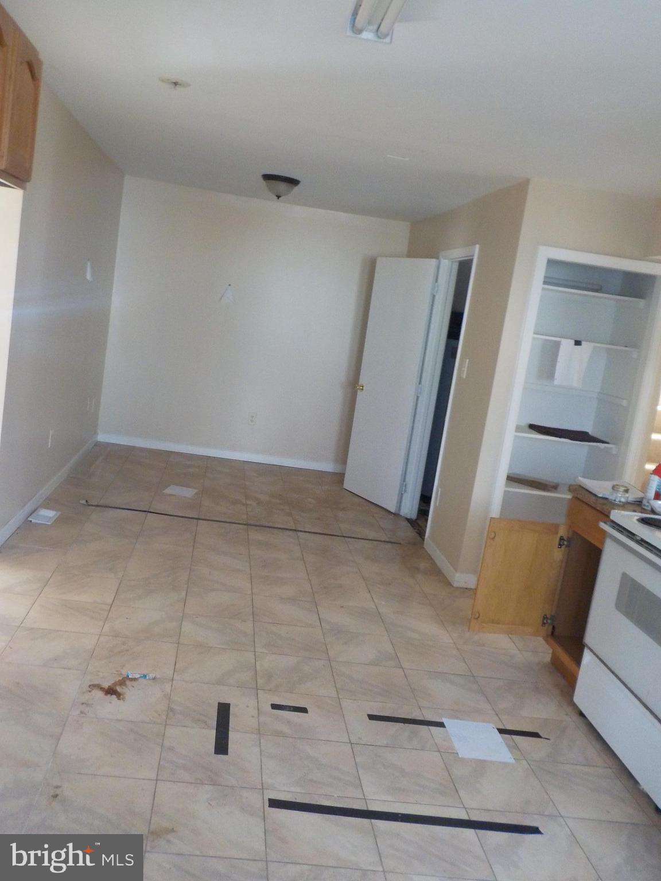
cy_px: 440
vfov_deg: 60.0
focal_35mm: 30
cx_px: 330
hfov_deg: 46.8
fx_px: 764
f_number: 3.3
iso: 280
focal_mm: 4.1
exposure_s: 1/30
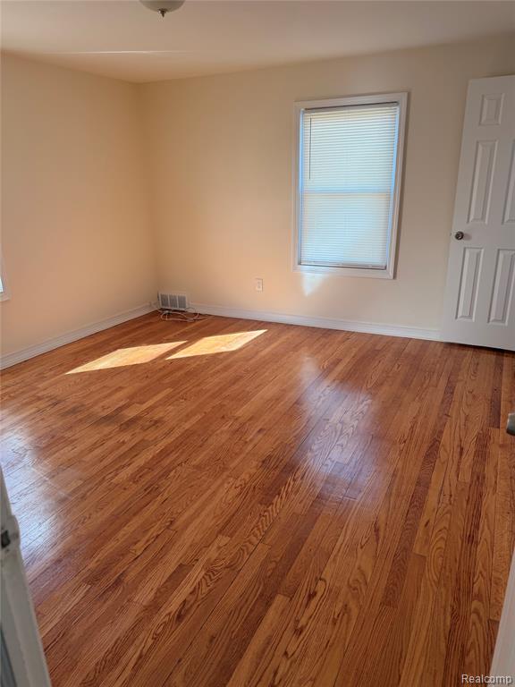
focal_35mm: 24
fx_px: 476
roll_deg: +0.3
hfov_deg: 56.8
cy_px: 344
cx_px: 258
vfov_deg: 71.6
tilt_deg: -18.8
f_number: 1.78
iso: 80
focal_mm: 6.76
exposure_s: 1/170
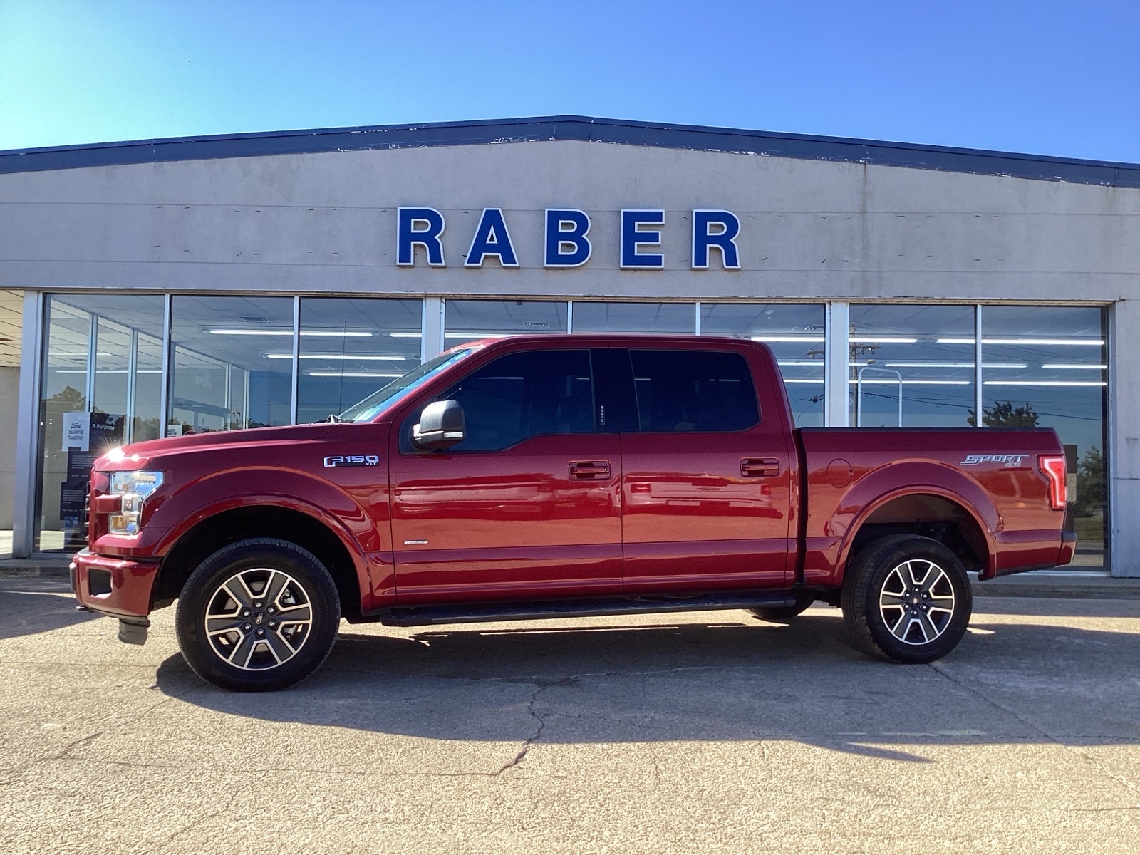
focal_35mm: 31
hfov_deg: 58.4
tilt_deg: +2.0
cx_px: 570
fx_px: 1021
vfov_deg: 45.4
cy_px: 428
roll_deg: -1.2
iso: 25
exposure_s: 1/455
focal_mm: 3.3
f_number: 2.4
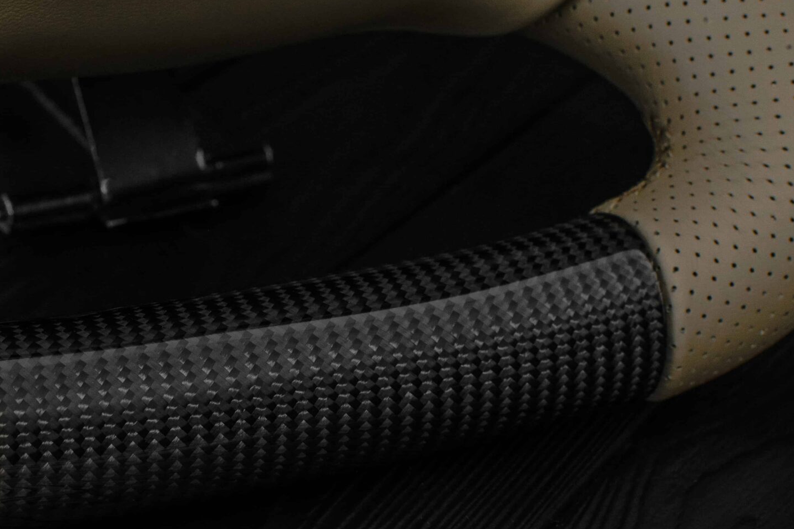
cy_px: 354
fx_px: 2071
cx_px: 185
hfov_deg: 21.5
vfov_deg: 14.5
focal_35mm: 94
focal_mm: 35
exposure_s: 1/125
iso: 500
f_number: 6.3
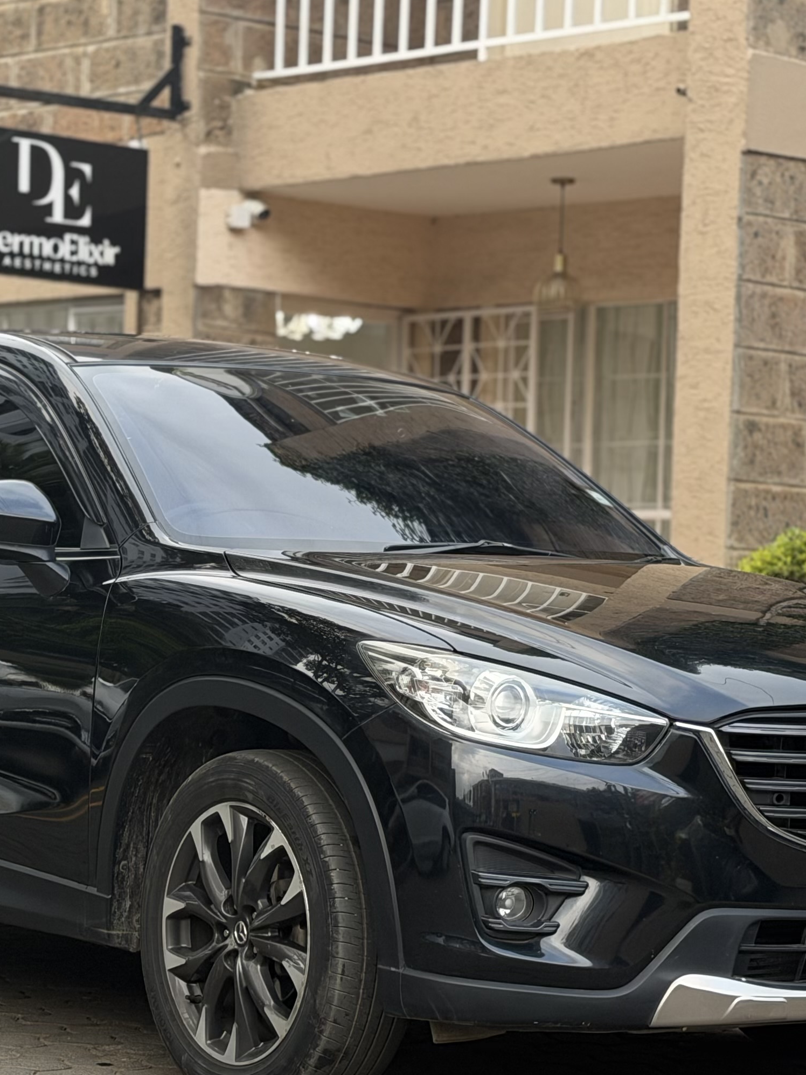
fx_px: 3012
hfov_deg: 15.2
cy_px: 706
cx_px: 287
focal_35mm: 97
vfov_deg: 20.2
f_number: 1.78
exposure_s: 1/121
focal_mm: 6.76
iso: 64
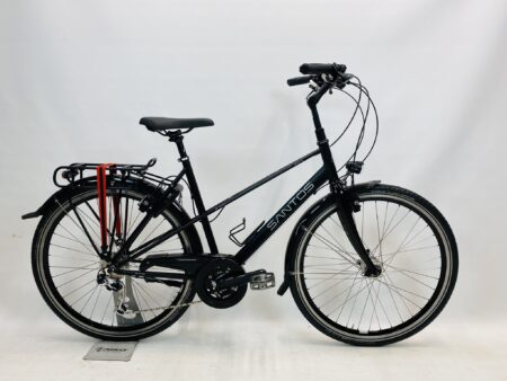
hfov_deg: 67.3
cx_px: 254
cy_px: 190
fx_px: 381
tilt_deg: -6.4
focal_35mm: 26
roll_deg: -0.1
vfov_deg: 53.1
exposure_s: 1/100
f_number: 1.8
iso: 50
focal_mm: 4.25
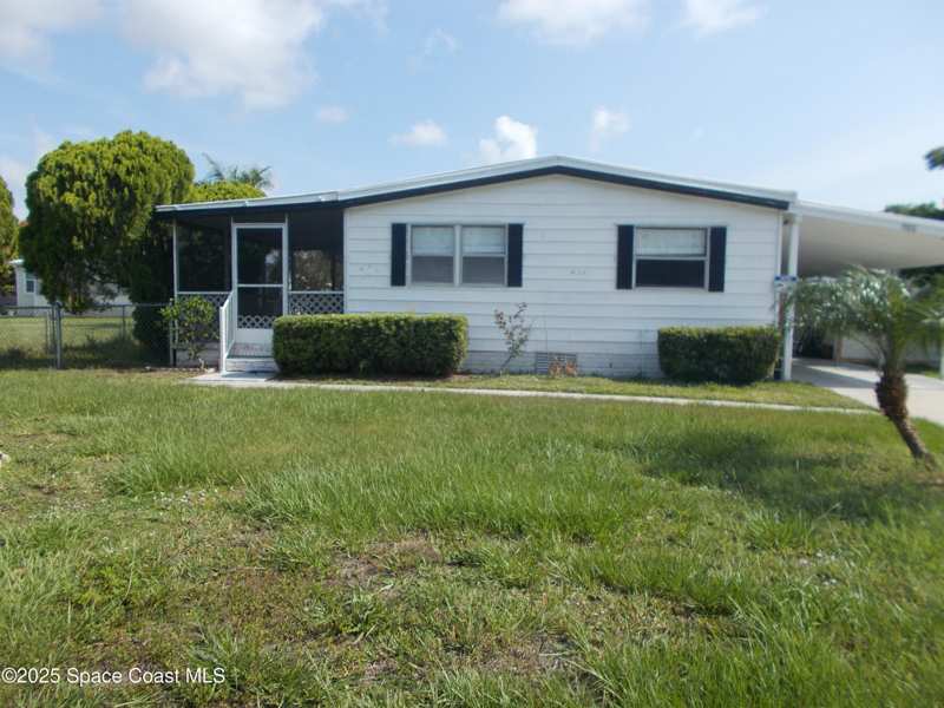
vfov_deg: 53.1
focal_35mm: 26
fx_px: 709
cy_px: 354
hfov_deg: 67.3
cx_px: 472
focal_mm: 4.6
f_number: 8
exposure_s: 1/125
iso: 80
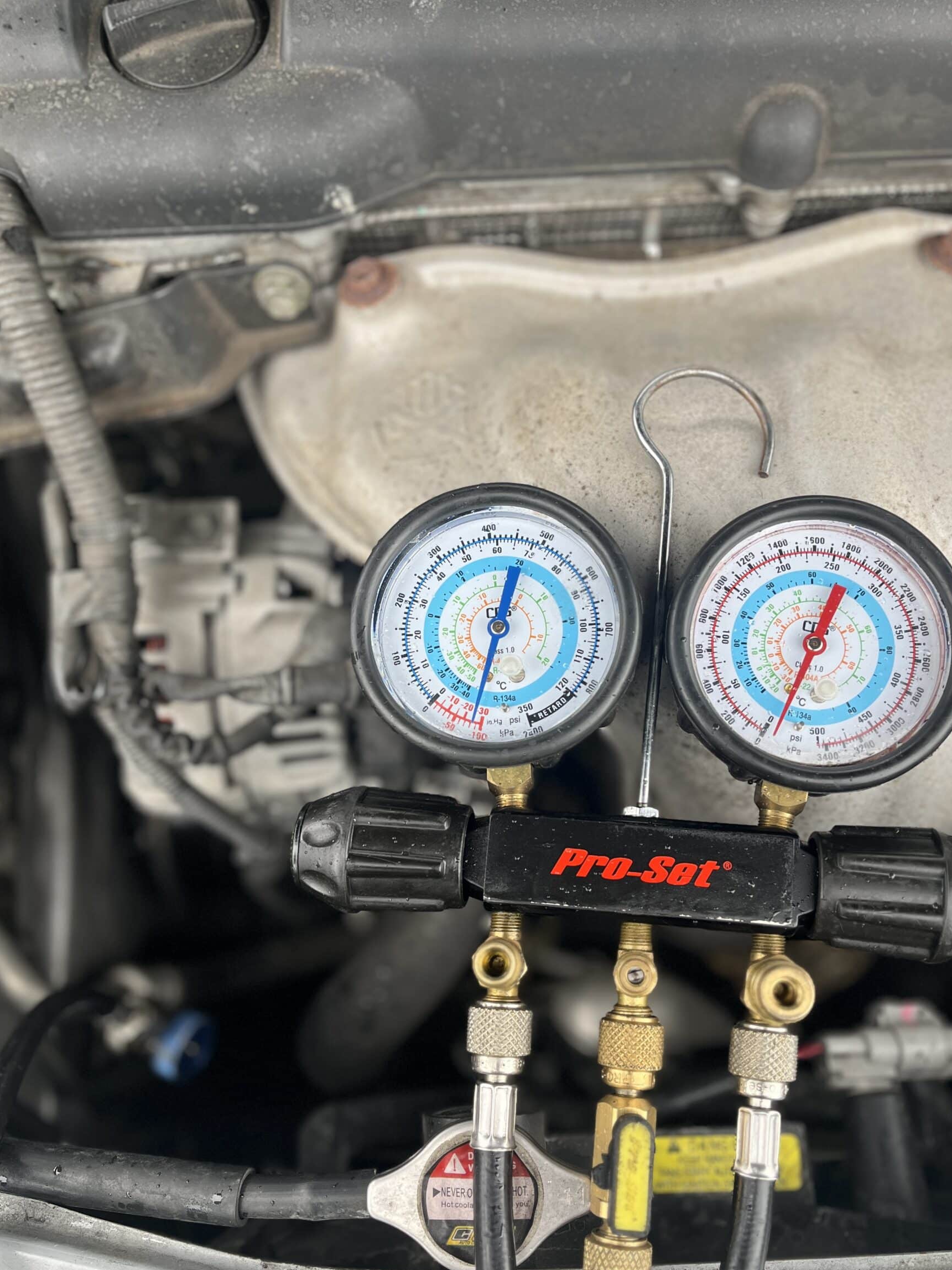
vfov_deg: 61.6
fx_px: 1063
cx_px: 503
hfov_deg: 48.2
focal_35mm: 29
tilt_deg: -67.8
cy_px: 689
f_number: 1.6
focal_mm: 5.1
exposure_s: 1/508
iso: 50
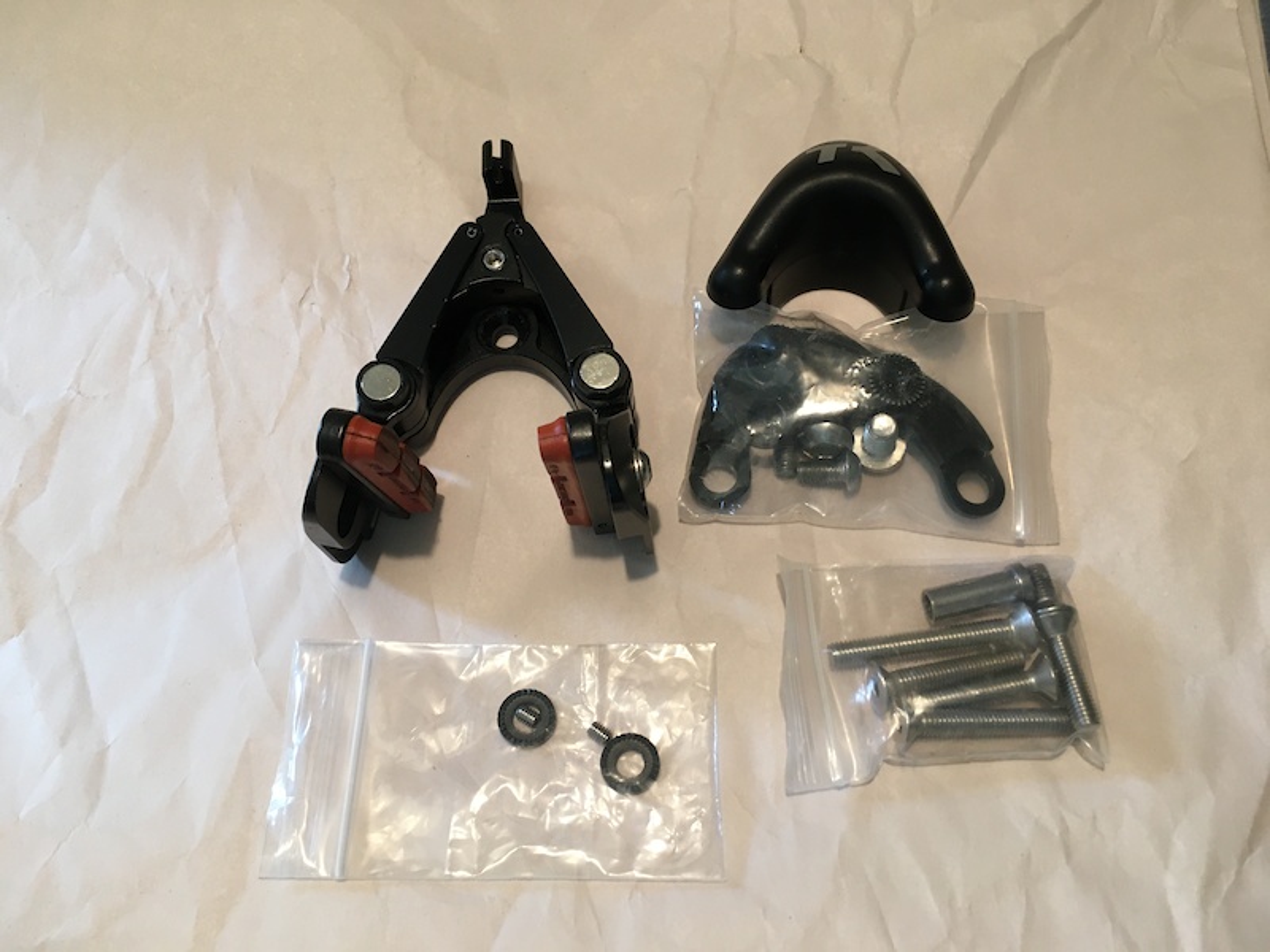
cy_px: 476
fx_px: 1064
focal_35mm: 29
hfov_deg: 61.7
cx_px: 635
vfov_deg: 48.2
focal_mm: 4.15
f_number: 2.2
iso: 80
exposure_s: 1/30
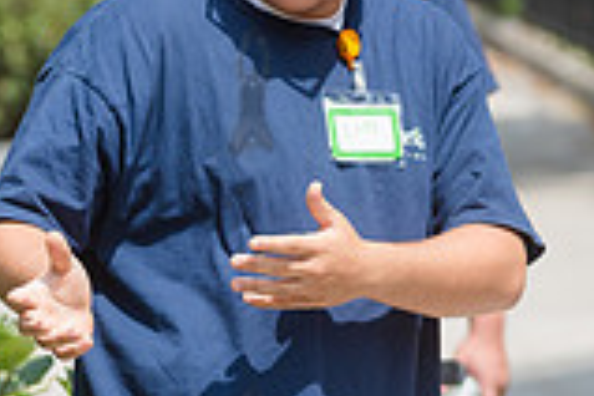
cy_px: 88
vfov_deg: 3.0
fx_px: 7573
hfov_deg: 4.5
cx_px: 250
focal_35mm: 459
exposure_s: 1/1000
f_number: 4.5
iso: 200
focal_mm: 125
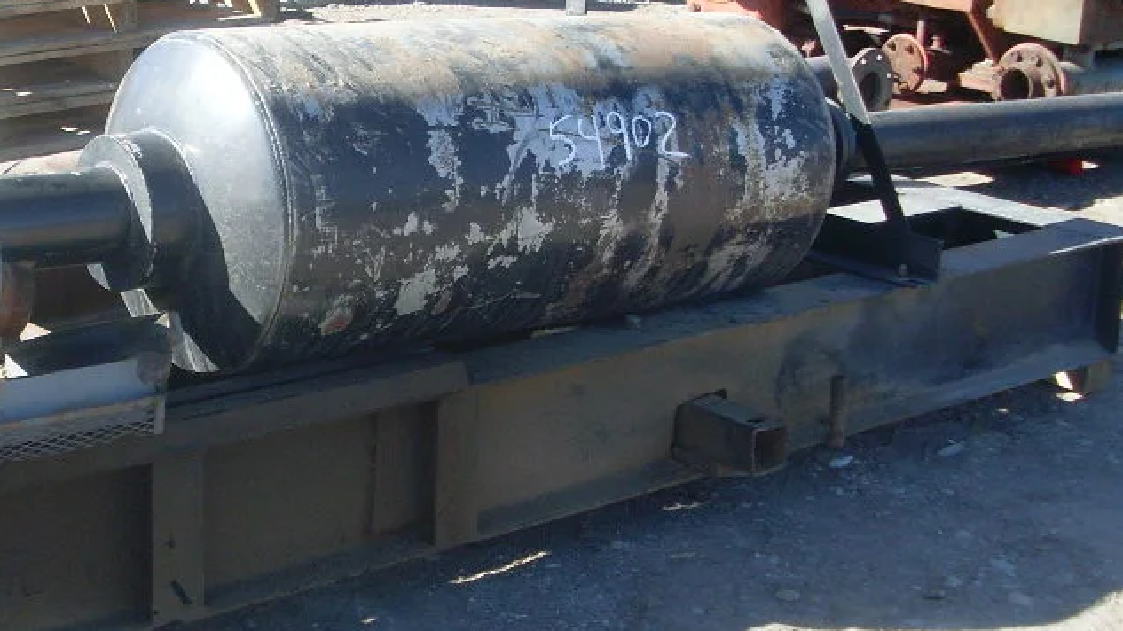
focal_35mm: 67
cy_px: 335
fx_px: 1995
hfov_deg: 31.1
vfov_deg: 18.0
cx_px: 325
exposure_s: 1/90
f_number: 7.7
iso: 80
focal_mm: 6.3
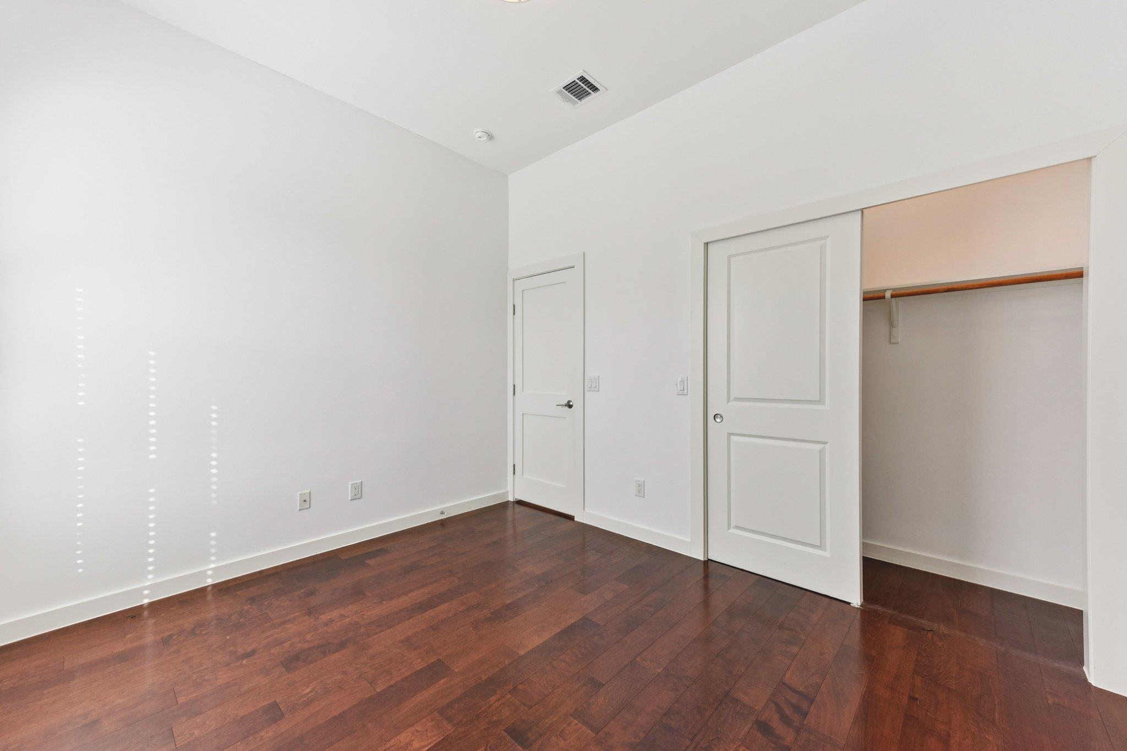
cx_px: 564
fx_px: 438
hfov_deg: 104.3
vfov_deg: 81.2
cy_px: 376
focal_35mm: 14
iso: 400
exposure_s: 1/80
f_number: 8
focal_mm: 14
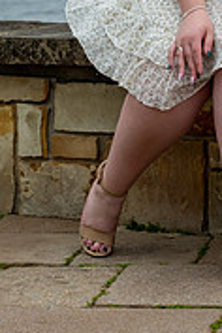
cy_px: 9
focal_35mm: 224
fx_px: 2072
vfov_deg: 9.1
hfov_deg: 6.1
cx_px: 278
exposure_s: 1/400
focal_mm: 58.7
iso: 250
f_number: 4
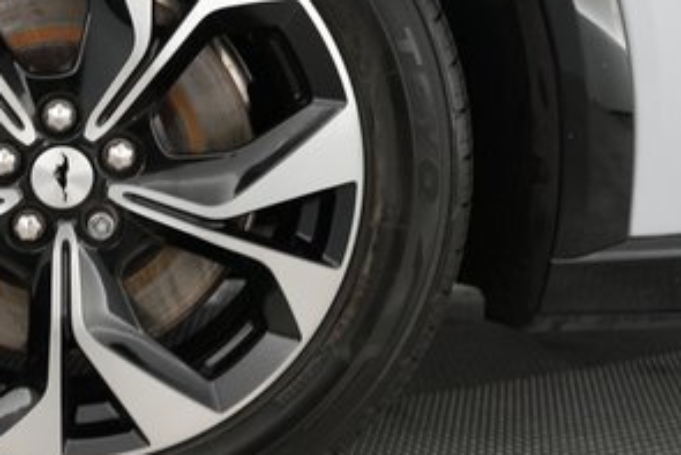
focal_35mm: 52
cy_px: 169
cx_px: 48
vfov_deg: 25.9
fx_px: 984
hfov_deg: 35.6
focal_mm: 24
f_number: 4.5
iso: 2500
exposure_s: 1/50
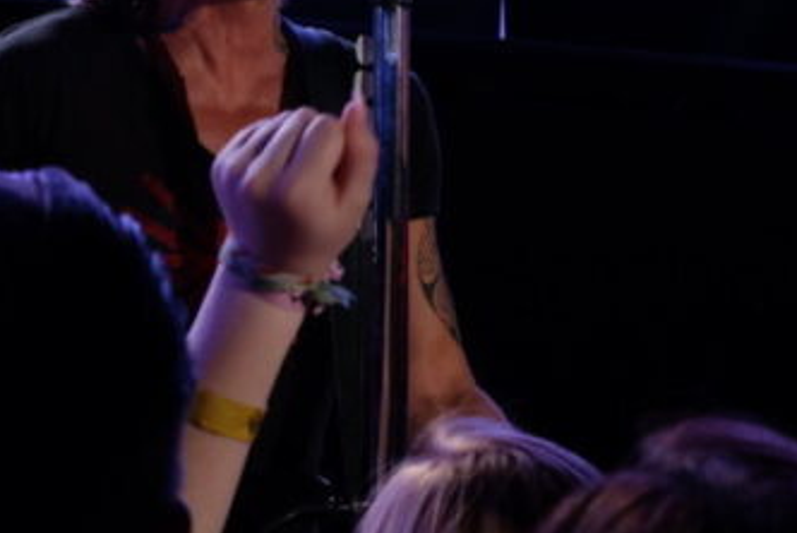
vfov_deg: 8.7
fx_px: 3479
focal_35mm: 157
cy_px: 91
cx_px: 216
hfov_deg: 13.0
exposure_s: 1/80
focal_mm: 50
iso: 2000
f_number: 10
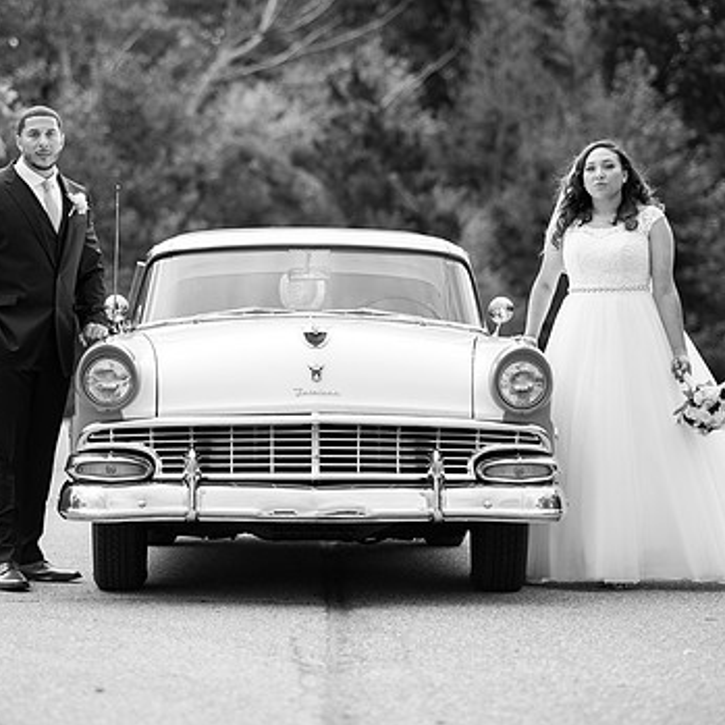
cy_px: 348
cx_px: 305
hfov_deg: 14.5
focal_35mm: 120
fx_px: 2843
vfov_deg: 14.5
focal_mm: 85
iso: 125
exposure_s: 1/250
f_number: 2
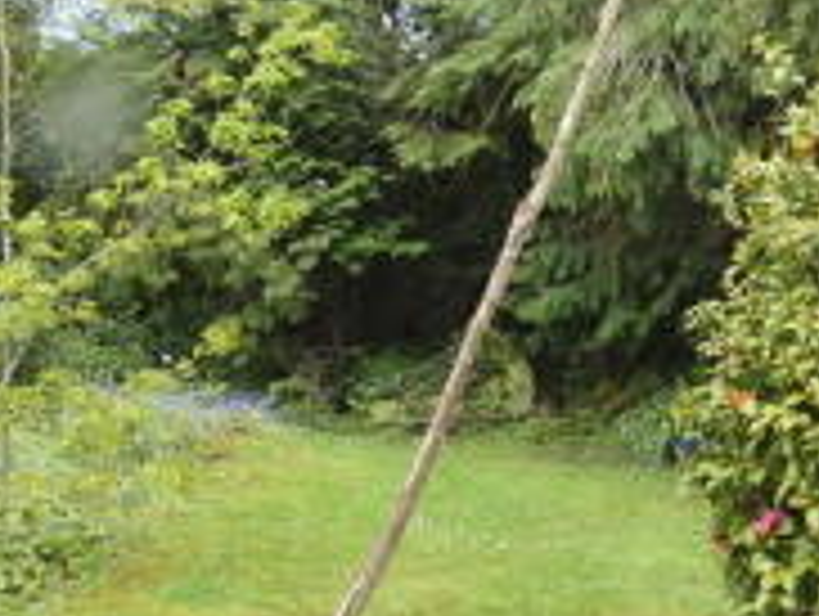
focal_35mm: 64
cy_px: 312
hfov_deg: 29.9
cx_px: 565
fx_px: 1516
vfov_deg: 23.0
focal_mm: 3.6
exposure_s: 1/125
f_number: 3.4
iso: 80
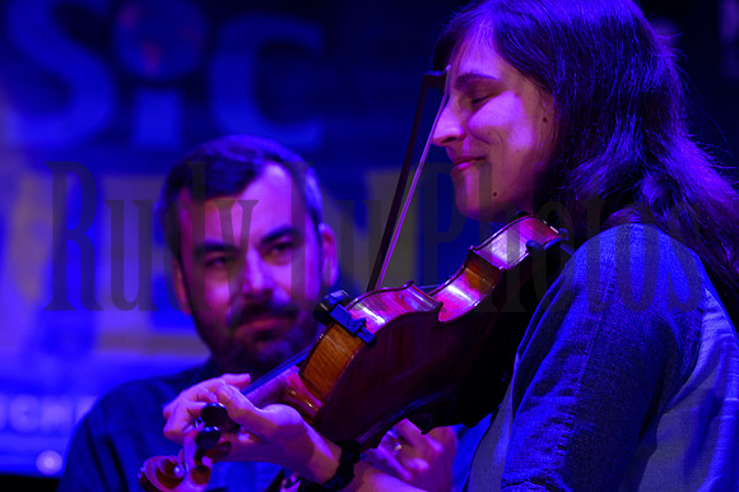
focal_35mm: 200
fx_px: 4103
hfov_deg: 10.3
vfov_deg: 6.9
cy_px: 246
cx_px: 370
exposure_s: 1/80
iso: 1600
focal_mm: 200
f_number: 8
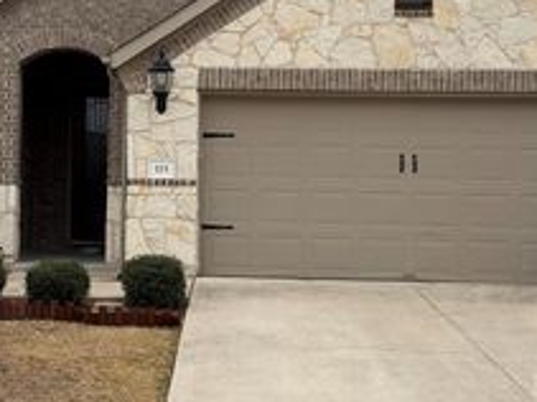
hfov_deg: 25.4
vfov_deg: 19.2
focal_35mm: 76
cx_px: 140
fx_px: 1178
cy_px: 106
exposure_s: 1/1217
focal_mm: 6.76
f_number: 1.78
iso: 64
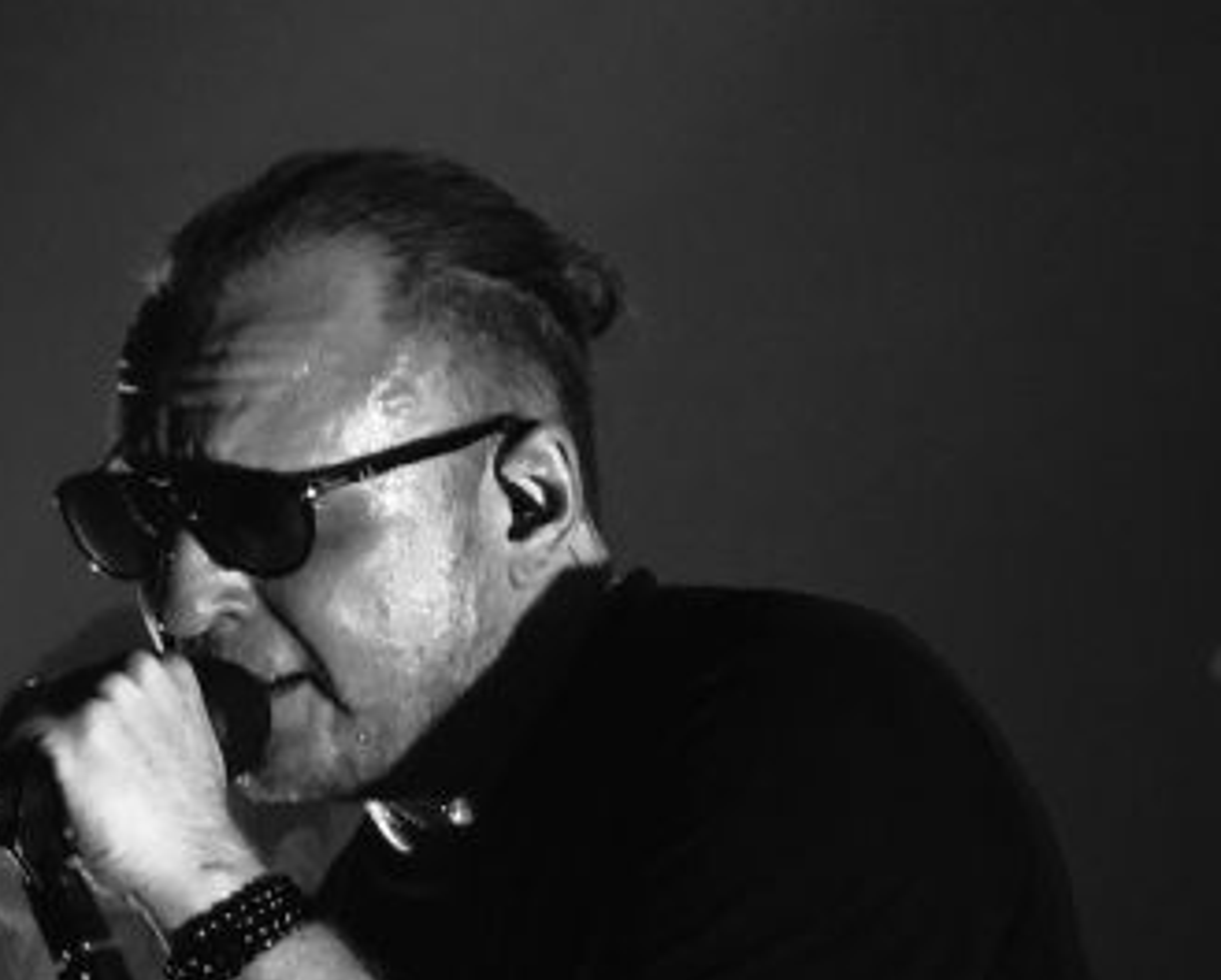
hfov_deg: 5.4
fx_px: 12989
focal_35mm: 359
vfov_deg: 4.3
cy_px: 765
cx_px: 163
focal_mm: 72
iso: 2500
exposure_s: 1/80
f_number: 4.5
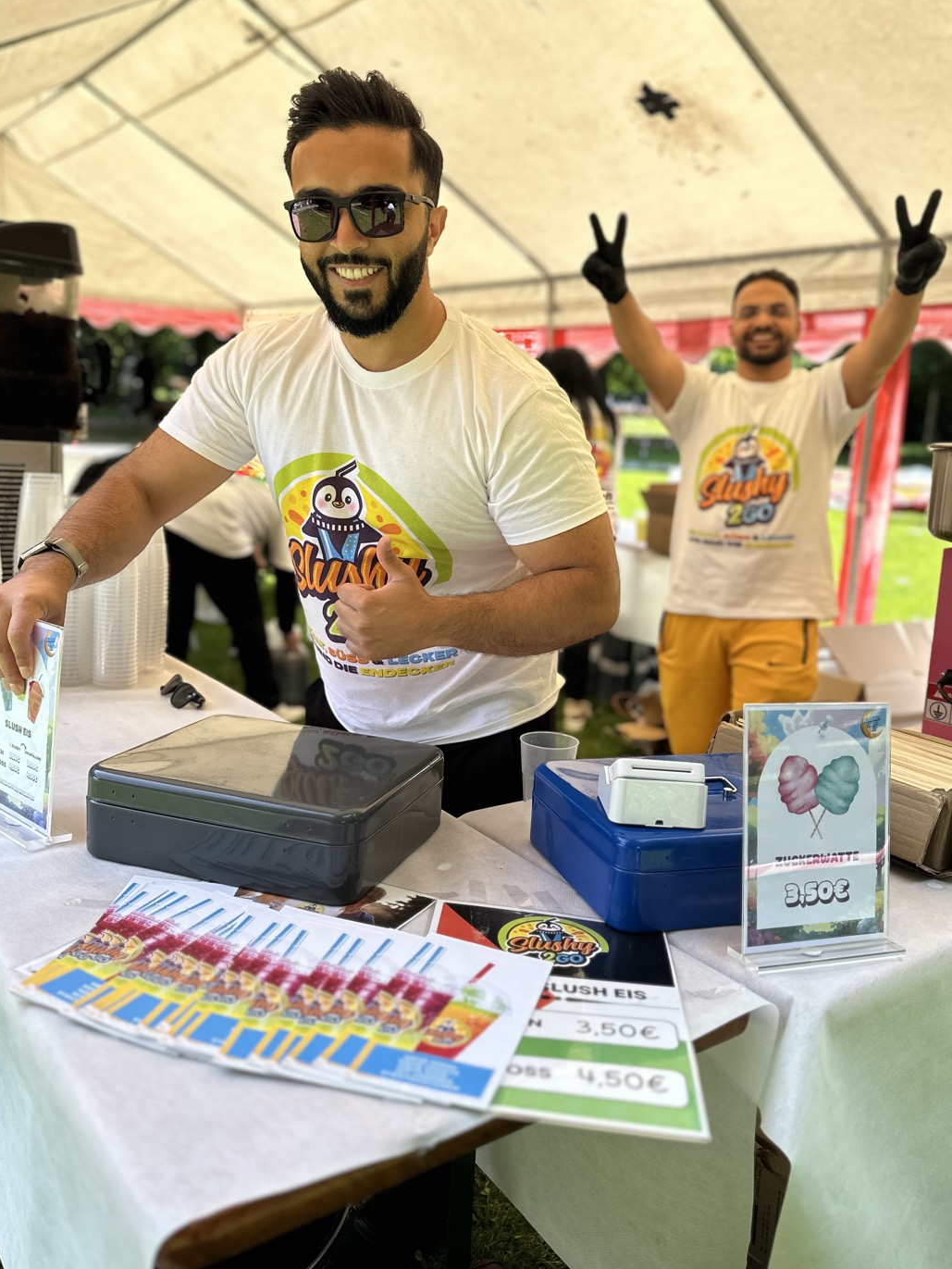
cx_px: 515
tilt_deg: -8.9
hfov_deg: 49.7
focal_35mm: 28
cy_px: 566
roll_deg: -3.7
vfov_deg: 63.3
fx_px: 1026
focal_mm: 6.86
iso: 80
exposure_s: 1/962
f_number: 1.78
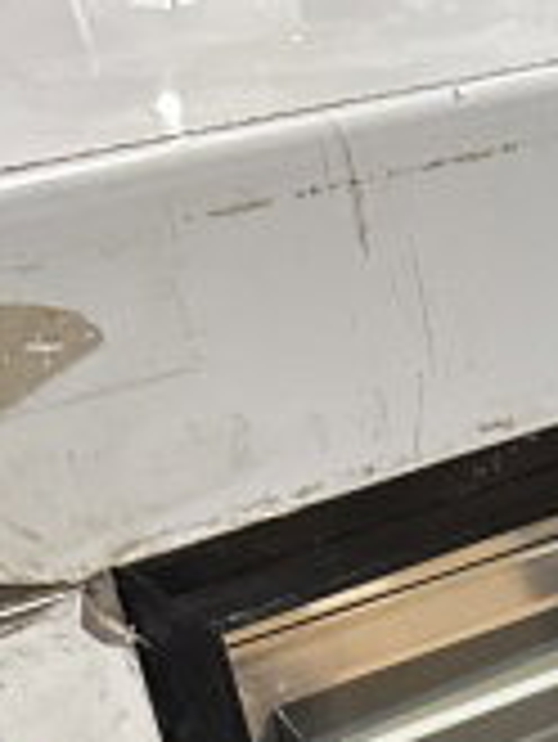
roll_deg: +2.5
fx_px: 2533
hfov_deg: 11.8
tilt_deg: -29.2
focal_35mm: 118
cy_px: 1198
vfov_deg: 15.1
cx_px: 932
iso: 400
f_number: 1.78
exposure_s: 1/60
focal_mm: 6.86
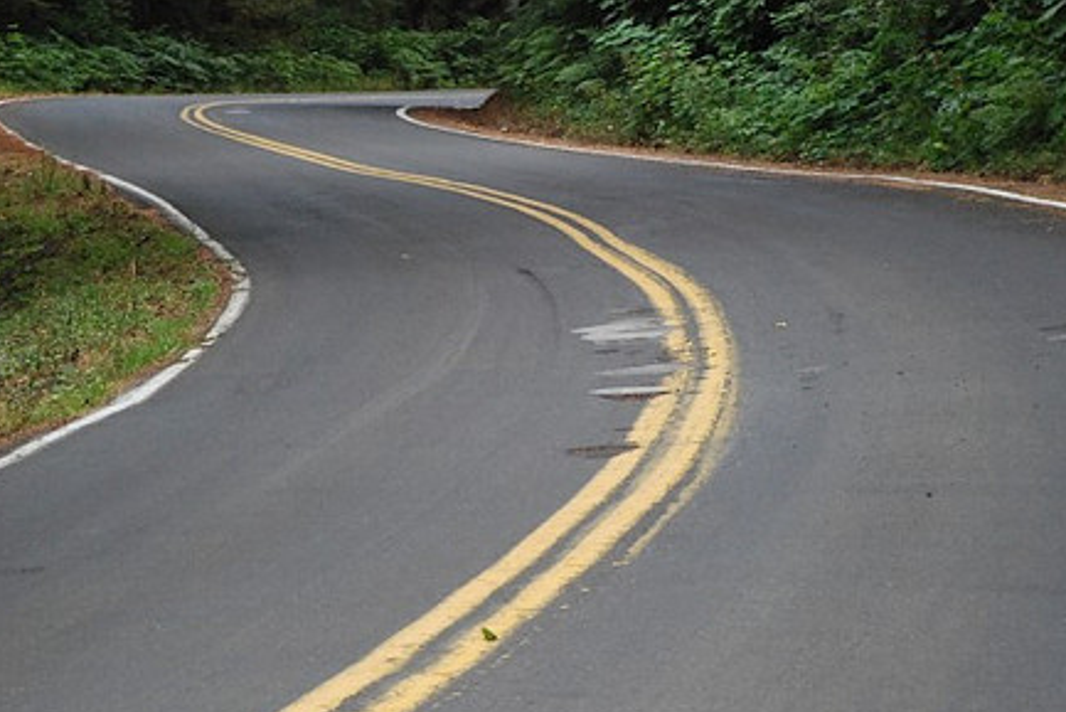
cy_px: 437
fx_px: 4769
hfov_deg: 12.7
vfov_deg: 8.5
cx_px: 423
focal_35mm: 161
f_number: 5.6
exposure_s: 1/160
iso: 1600
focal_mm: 80
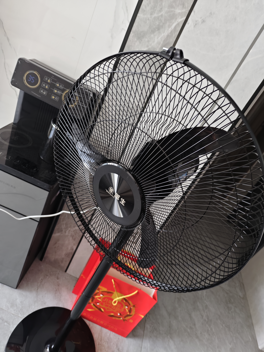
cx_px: 132
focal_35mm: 23
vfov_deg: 73.9
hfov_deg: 58.9
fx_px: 234
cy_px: 176
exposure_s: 1/100
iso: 417
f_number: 1.88
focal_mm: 5.56
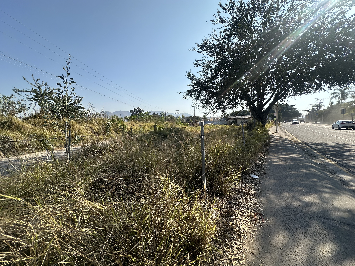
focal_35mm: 14
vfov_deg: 85.7
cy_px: 133
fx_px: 144
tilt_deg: -3.8
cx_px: 178
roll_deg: +0.8
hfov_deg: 102.1
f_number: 2.2
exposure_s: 1/1949
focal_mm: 2.22
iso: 50
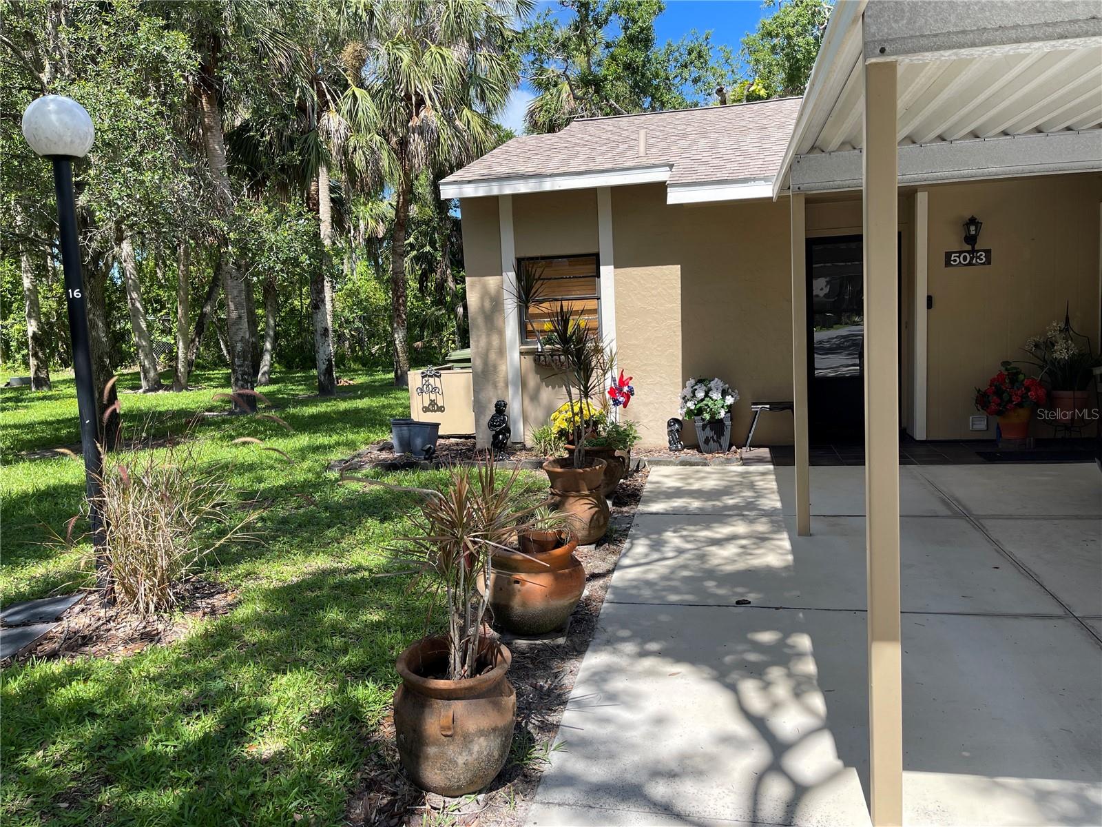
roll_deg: +2.6
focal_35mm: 25
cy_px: 414
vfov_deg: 54.9
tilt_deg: -7.1
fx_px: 796
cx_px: 551
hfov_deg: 69.4
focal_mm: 5.1
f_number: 1.6
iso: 32
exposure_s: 1/1439
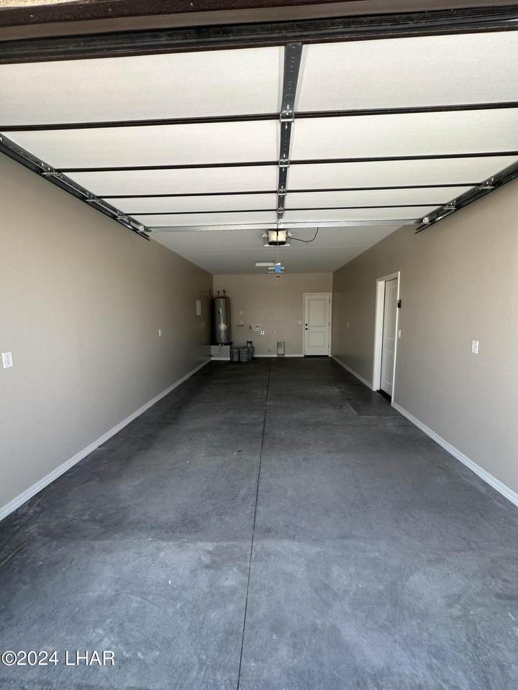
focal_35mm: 14
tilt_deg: -4.1
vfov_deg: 102.1
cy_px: 345
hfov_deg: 85.7
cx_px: 259
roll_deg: -1.1
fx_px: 279
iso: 40
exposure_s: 1/213
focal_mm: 2.22
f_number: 2.2
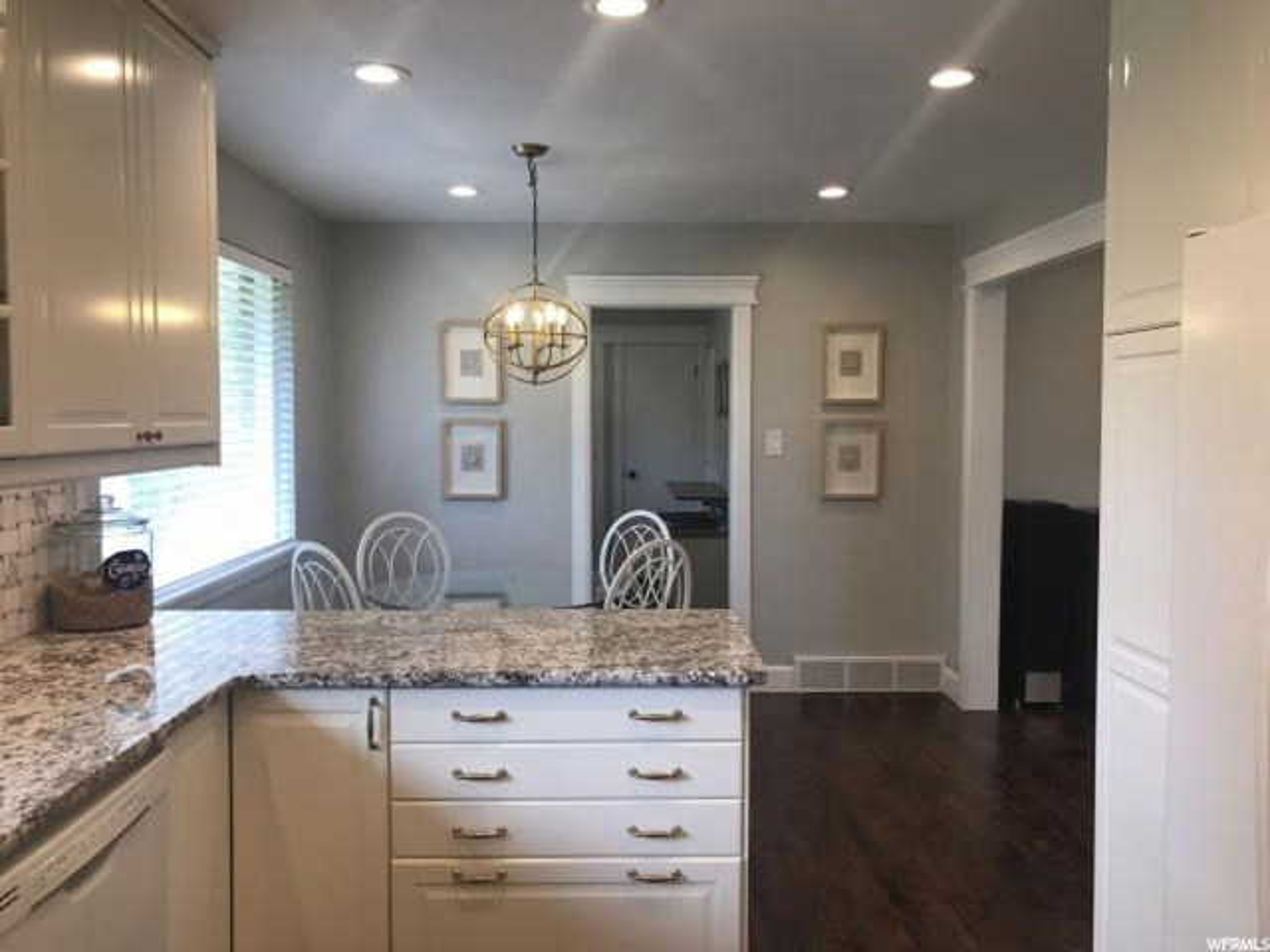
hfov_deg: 63.4
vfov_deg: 49.7
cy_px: 476
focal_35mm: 28
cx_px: 635
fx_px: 1027
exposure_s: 1/60
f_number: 1.8
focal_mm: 3.99
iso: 25
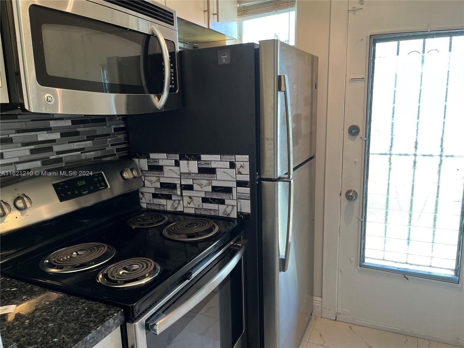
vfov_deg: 53.1
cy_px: 174
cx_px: 232
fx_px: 349
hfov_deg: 67.3
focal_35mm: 26
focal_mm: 5.1
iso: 64
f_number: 1.6
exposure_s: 1/60
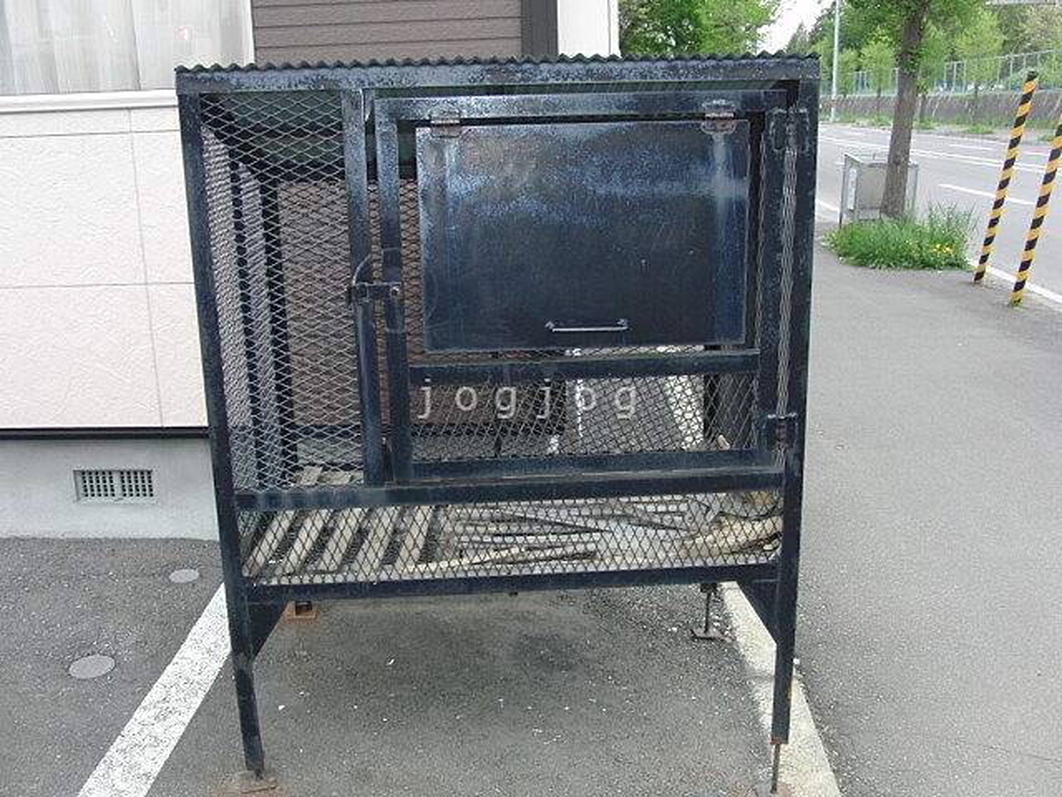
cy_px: 398
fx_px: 1135
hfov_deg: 50.1
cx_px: 531
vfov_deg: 38.7
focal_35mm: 37
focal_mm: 6.42
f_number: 3.6
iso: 125
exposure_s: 1/80
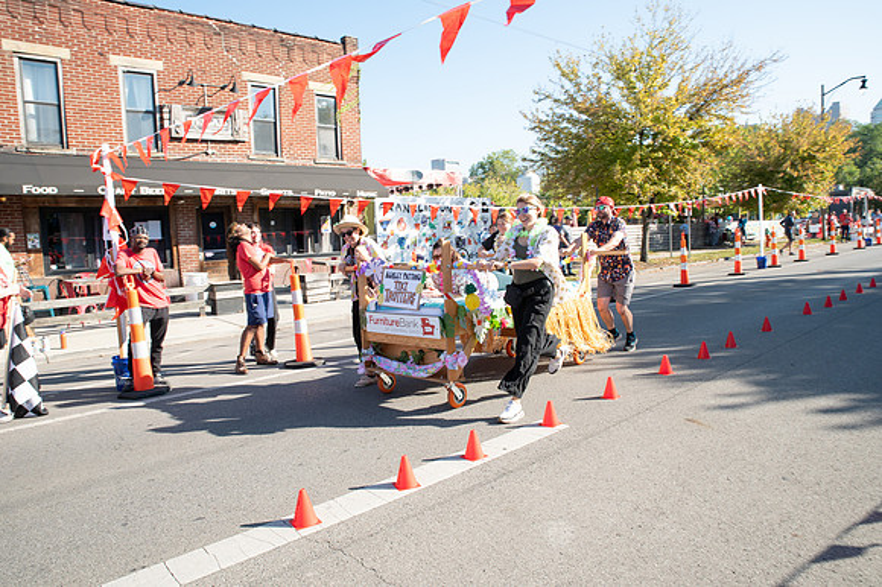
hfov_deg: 73.8
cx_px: 441
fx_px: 588
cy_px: 294
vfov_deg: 53.1
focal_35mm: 24
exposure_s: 1/200
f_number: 11
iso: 500
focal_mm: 24
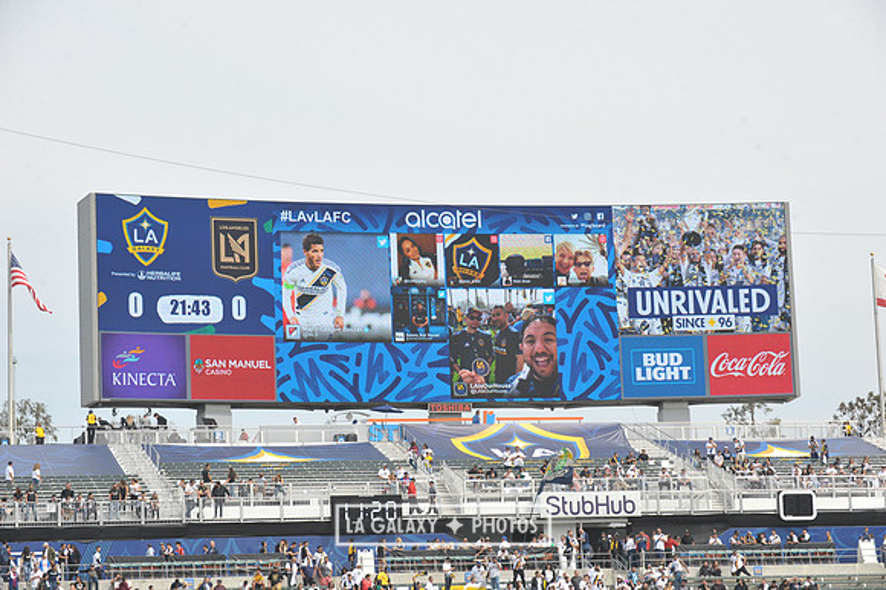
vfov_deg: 12.4
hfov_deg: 18.6
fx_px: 2706
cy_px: 295
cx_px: 443
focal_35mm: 110
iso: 200
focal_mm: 110
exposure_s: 1/400
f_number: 10
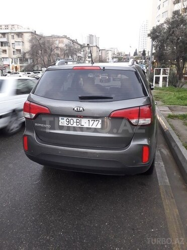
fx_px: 194
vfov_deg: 65.3
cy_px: 125
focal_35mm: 27
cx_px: 94
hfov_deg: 51.4
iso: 160
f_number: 1.9
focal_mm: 3.6
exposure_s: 1/25
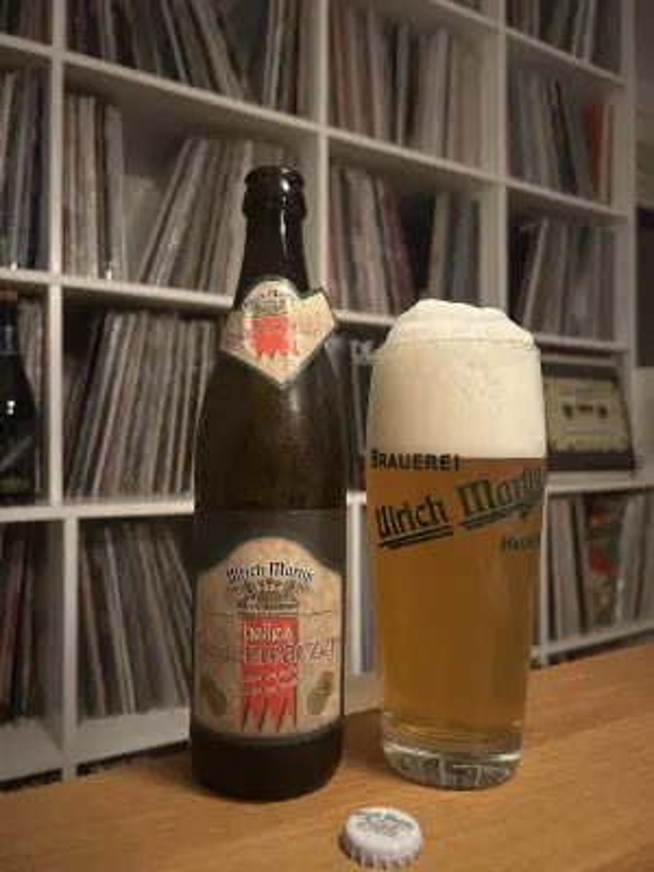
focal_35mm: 26
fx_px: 655
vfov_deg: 67.3
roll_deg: +0.0
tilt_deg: +1.1
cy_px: 436
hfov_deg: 53.1
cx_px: 327
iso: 640
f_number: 1.5
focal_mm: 5.7
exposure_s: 1/36
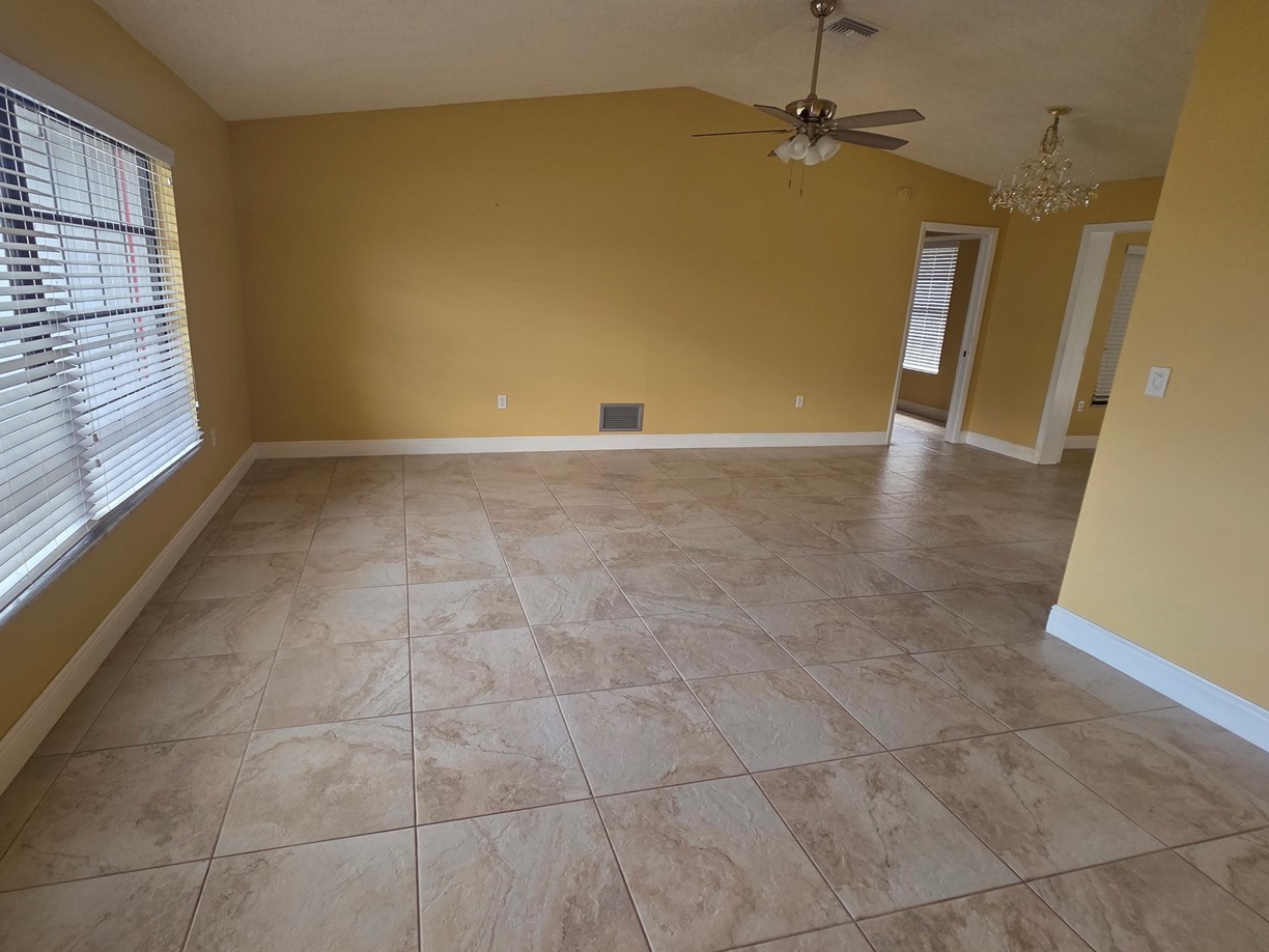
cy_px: 454
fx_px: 623
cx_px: 571
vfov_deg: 74.7
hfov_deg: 90.7
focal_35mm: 17
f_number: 1.9
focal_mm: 2.2
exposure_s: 1/120
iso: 125
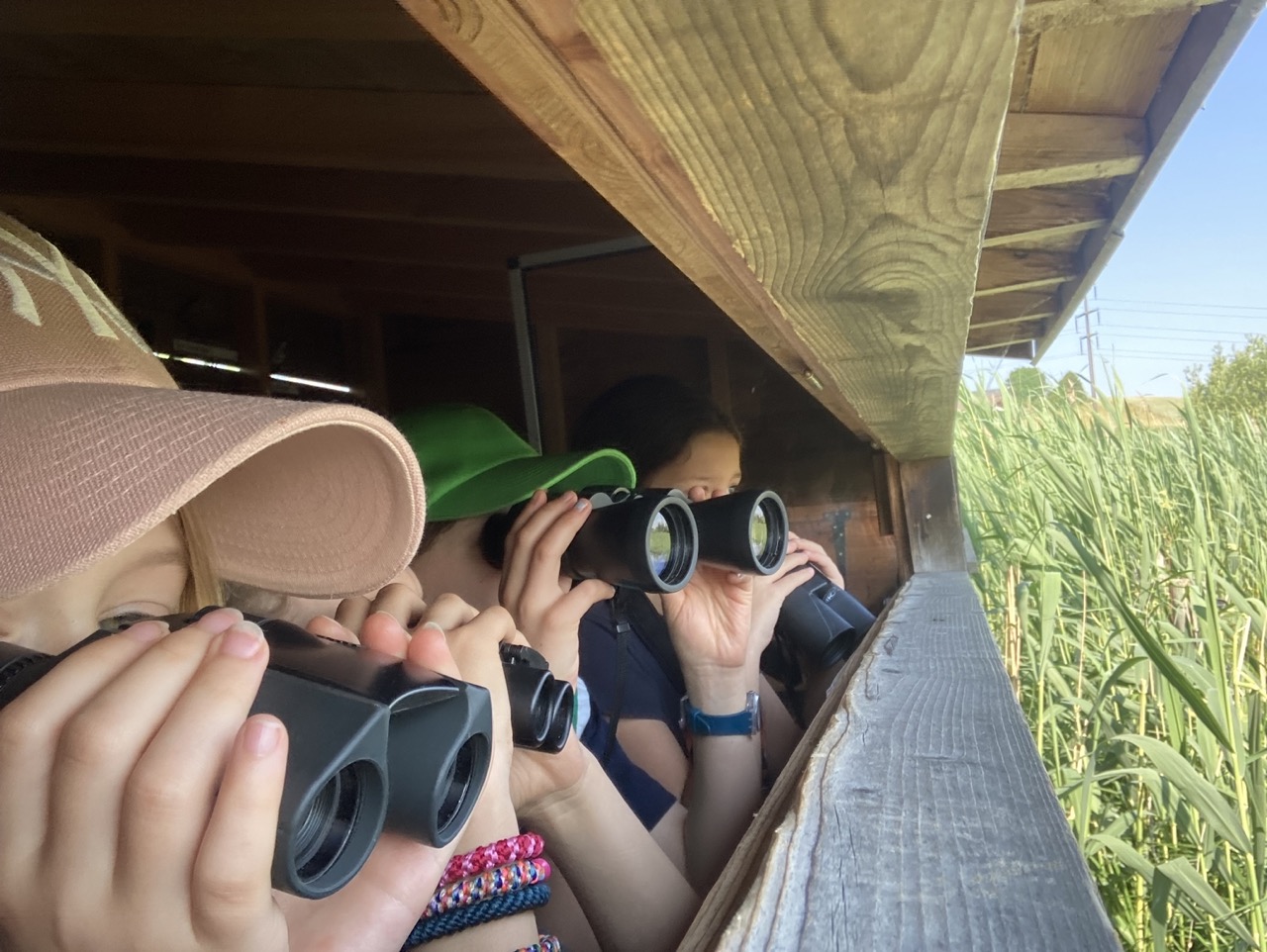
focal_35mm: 32
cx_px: 634
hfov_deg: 56.8
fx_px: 1172
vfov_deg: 44.2
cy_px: 476
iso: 25
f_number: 2.2
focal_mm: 2.87
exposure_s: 1/121
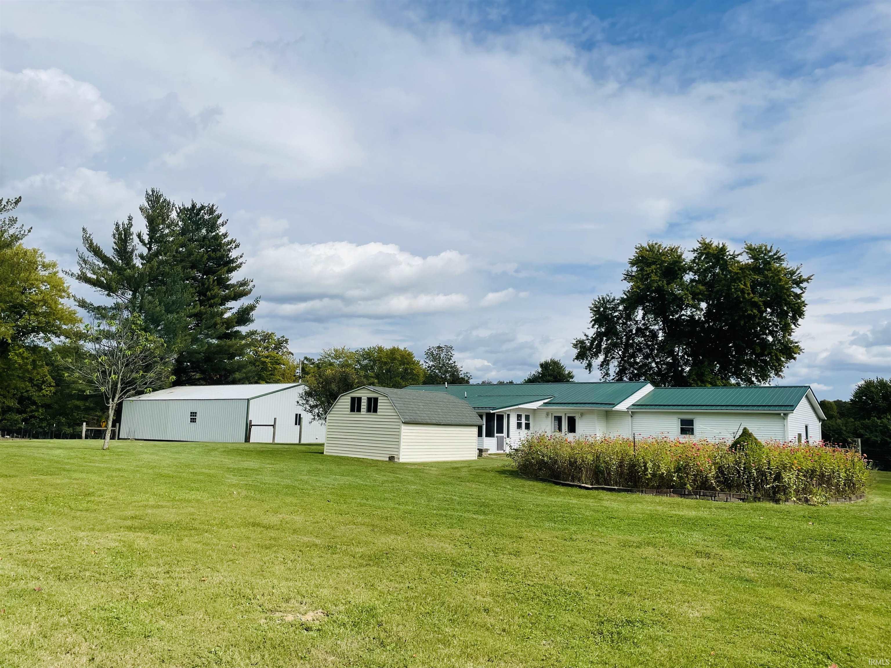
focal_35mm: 26
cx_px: 446
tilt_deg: +7.6
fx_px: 669
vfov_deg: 53.1
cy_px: 334
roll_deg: -2.1
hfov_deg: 67.3
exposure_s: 1/7813
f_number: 1.6
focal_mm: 4.2
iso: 32
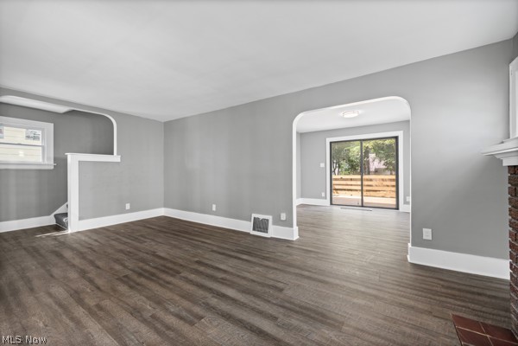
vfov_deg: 81.2
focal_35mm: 14
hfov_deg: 104.3
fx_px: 201
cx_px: 259
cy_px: 173
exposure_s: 1/3
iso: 250
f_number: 9
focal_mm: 14
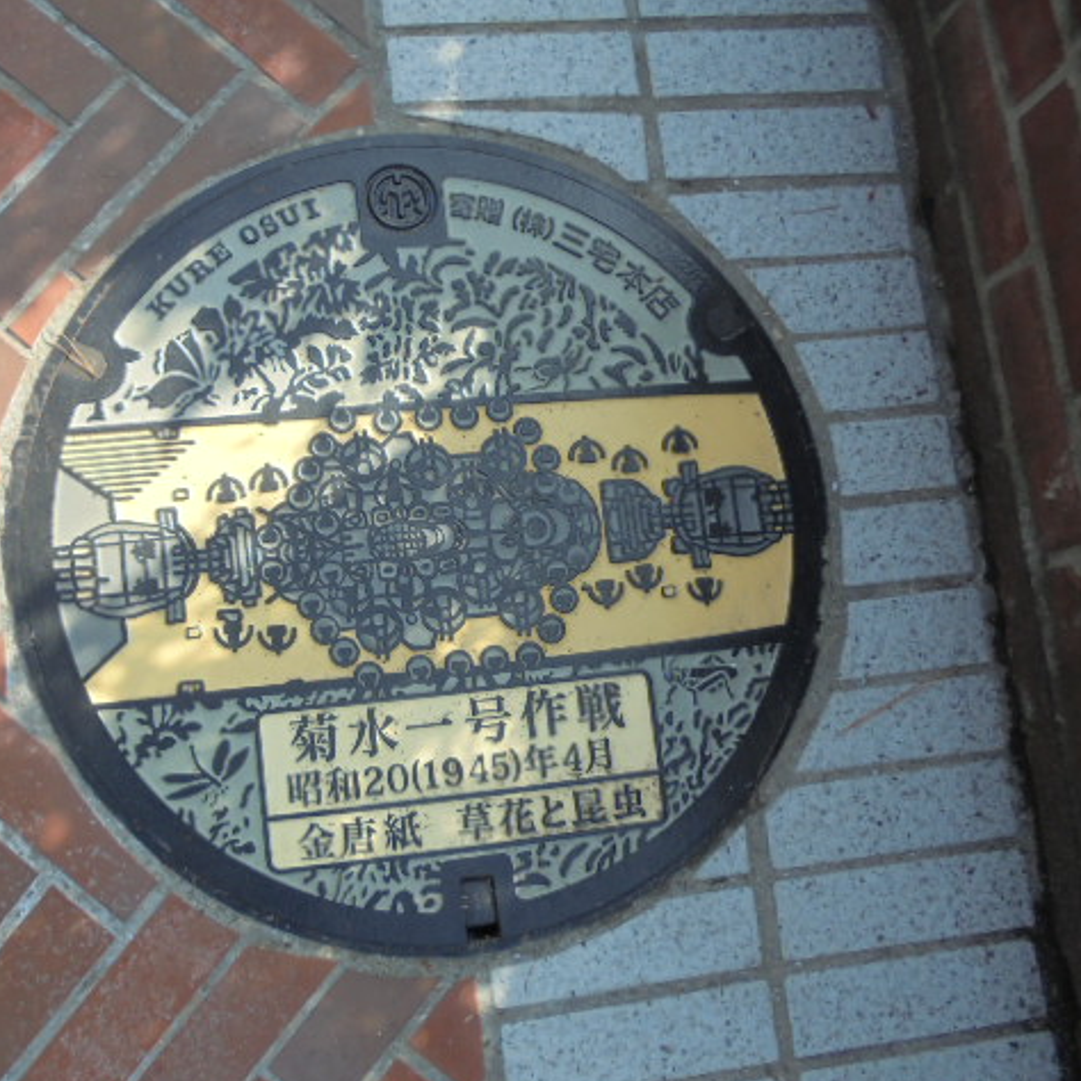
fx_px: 1095
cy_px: 545
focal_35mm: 31
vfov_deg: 52.5
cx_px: 392
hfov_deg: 51.9
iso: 100
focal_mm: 4.6
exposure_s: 1/320
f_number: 3.5
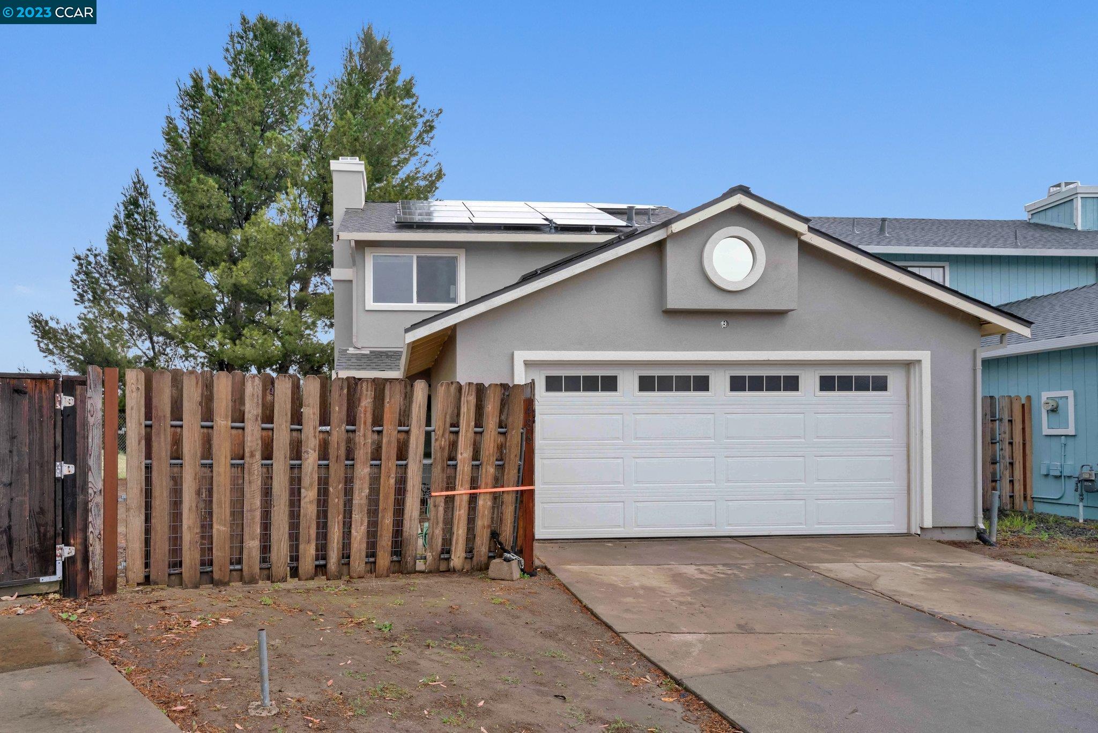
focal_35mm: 25
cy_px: 366
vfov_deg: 51.3
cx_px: 549
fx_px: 763
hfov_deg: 71.5
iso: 500
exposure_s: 1/160
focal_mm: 25
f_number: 9
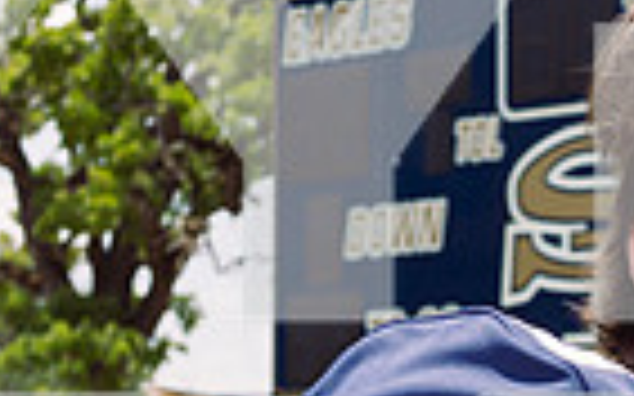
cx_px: 723
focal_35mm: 169
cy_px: 498
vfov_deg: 7.7
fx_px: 2919
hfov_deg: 12.2
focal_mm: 35
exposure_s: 1/250
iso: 100
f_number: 5.6
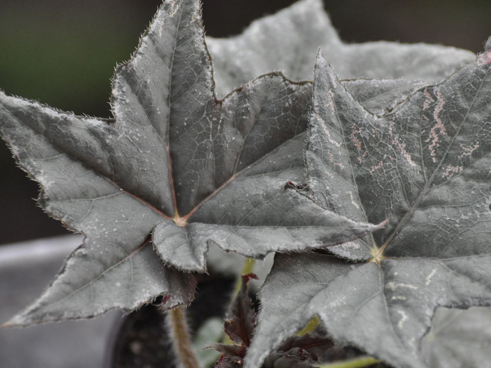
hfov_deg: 6.7
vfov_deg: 5.1
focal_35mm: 294
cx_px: 275
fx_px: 4171
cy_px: 184
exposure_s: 1/80
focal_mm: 180
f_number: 5
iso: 1600
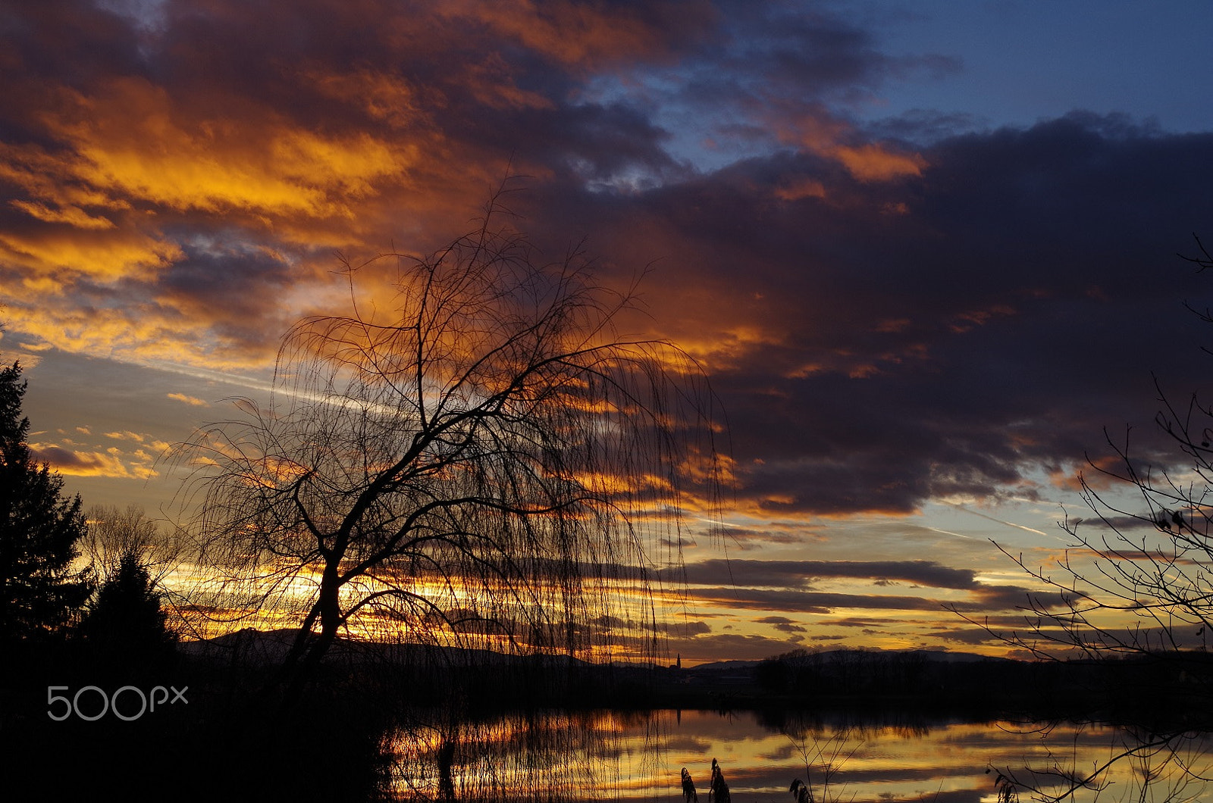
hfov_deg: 42.8
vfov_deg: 29.1
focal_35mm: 46
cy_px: 402
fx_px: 1547
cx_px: 606
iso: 200
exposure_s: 1/200
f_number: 6.3
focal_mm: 31
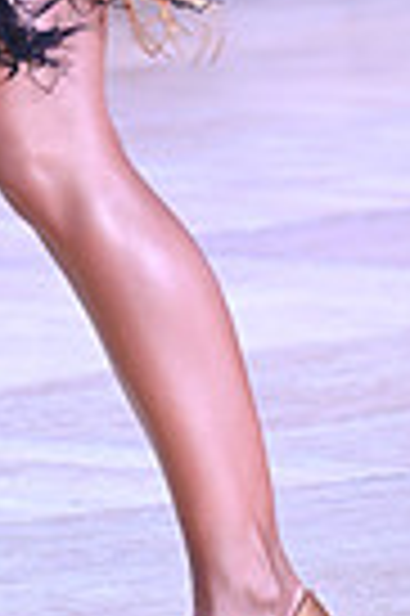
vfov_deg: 2.4
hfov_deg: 1.6
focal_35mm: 847
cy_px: -243
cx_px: -70
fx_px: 14505
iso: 4000
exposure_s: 1/400
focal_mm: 200
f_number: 7.1
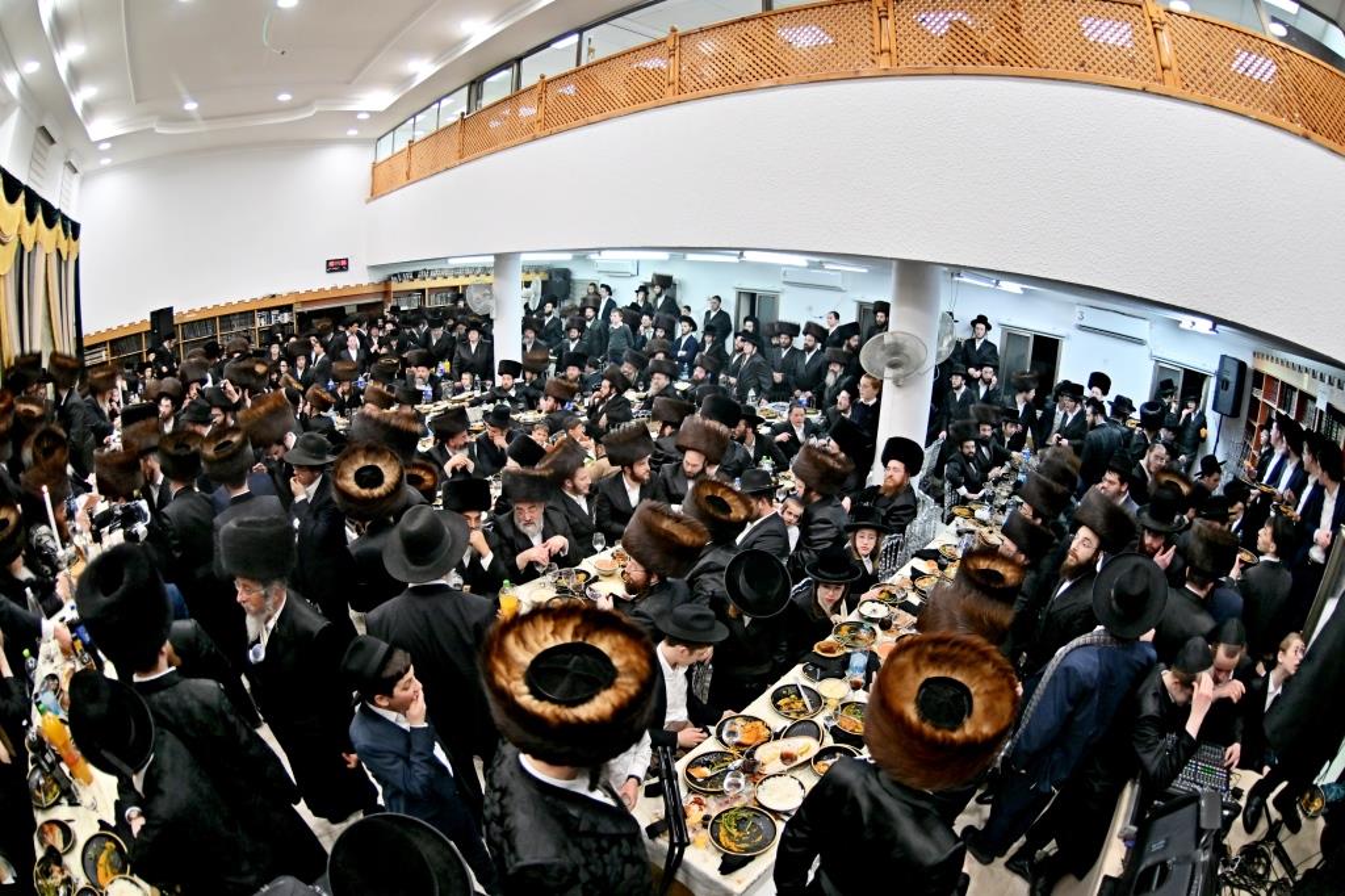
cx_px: 672
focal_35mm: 15
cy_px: 448
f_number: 2.8
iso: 320
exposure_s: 1/200
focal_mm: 10.5
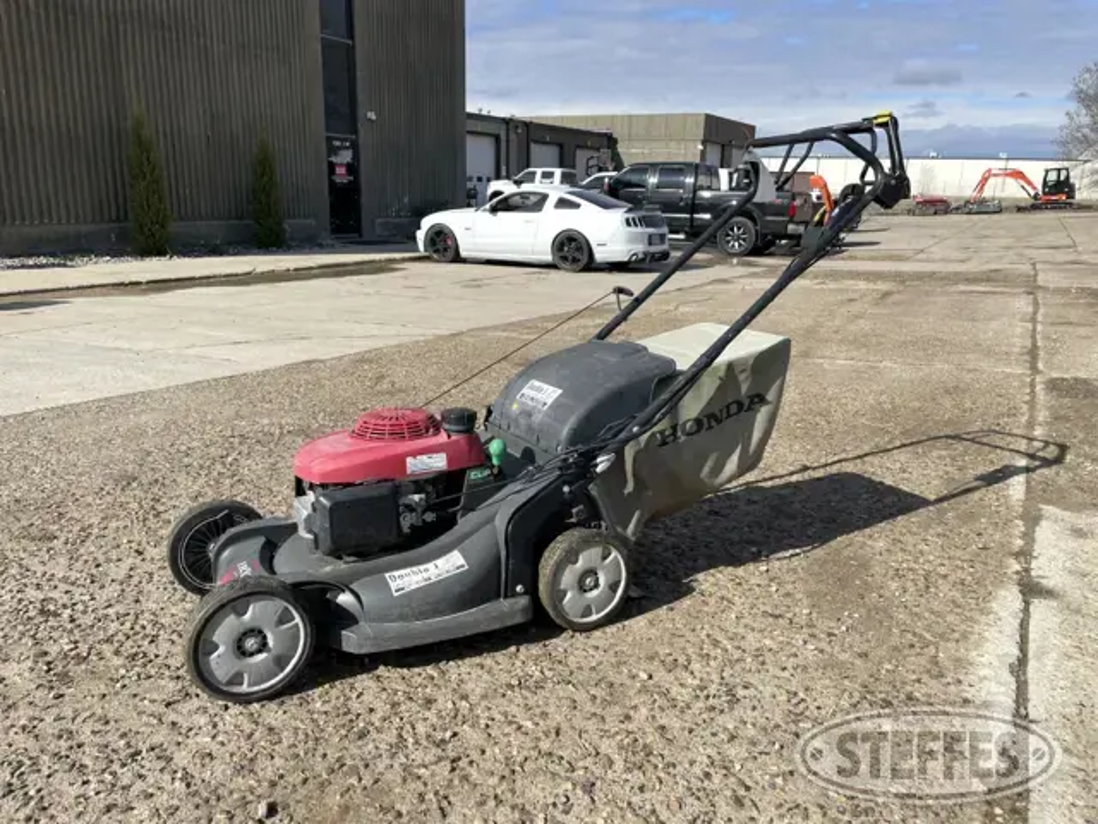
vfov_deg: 53.1
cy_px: 412
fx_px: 825
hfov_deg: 67.3
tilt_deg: -15.2
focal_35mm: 26
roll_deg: -1.4
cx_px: 549
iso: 32
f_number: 1.6
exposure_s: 1/3861
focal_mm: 4.2
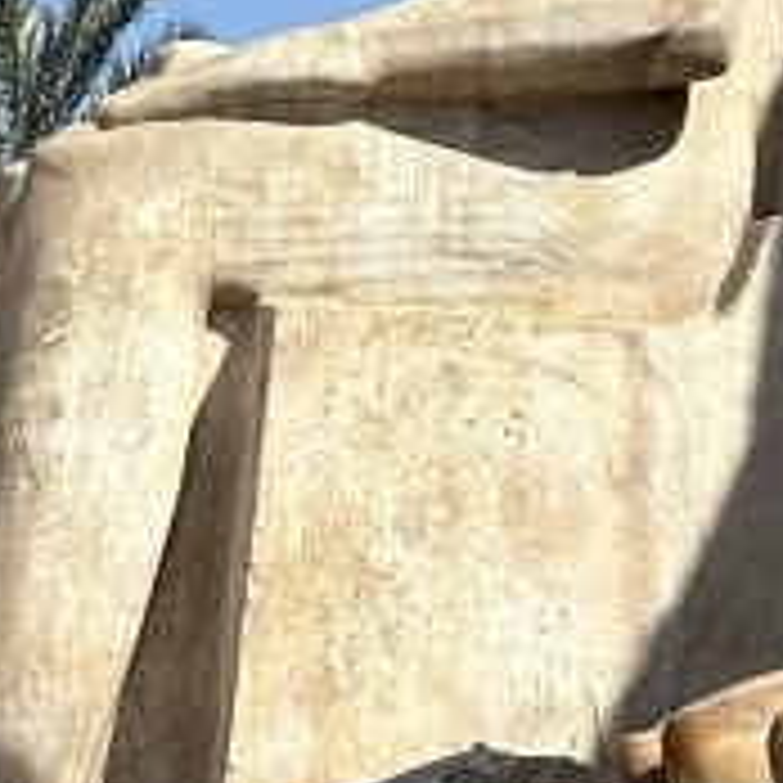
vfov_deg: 12.1
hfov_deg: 12.4
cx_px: 1080
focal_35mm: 135
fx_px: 3455
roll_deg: +1.4
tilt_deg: +19.9
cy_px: -518
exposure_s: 1/5319
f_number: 1.5
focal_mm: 5.7
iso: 50
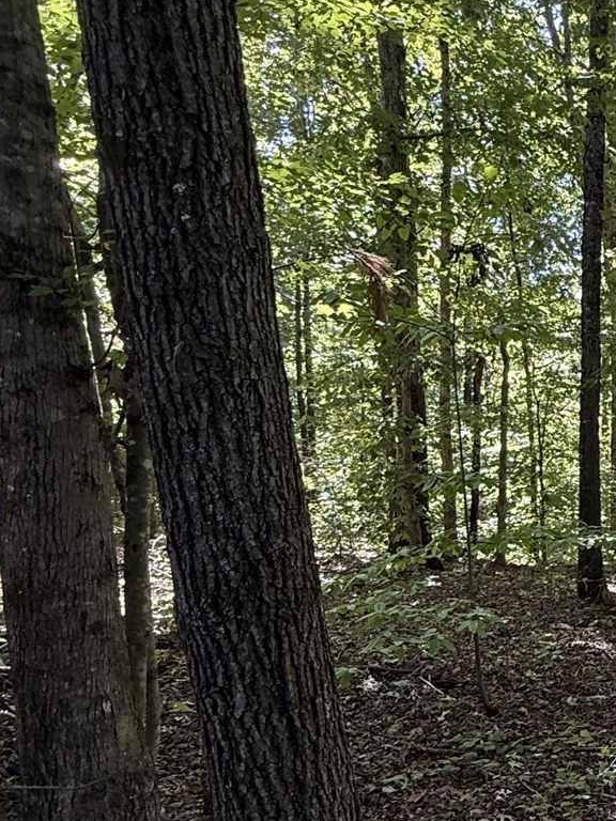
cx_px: 847
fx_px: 997
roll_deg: -0.4
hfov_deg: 27.3
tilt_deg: -4.6
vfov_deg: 44.5
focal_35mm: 42
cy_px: 510
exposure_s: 1/99
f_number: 2.2
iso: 80
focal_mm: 2.22
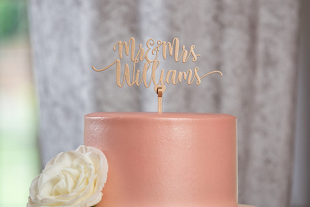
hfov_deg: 8.2
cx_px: 169
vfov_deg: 5.5
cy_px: 80
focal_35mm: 251
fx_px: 2162
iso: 800
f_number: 4
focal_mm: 200
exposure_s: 1/200
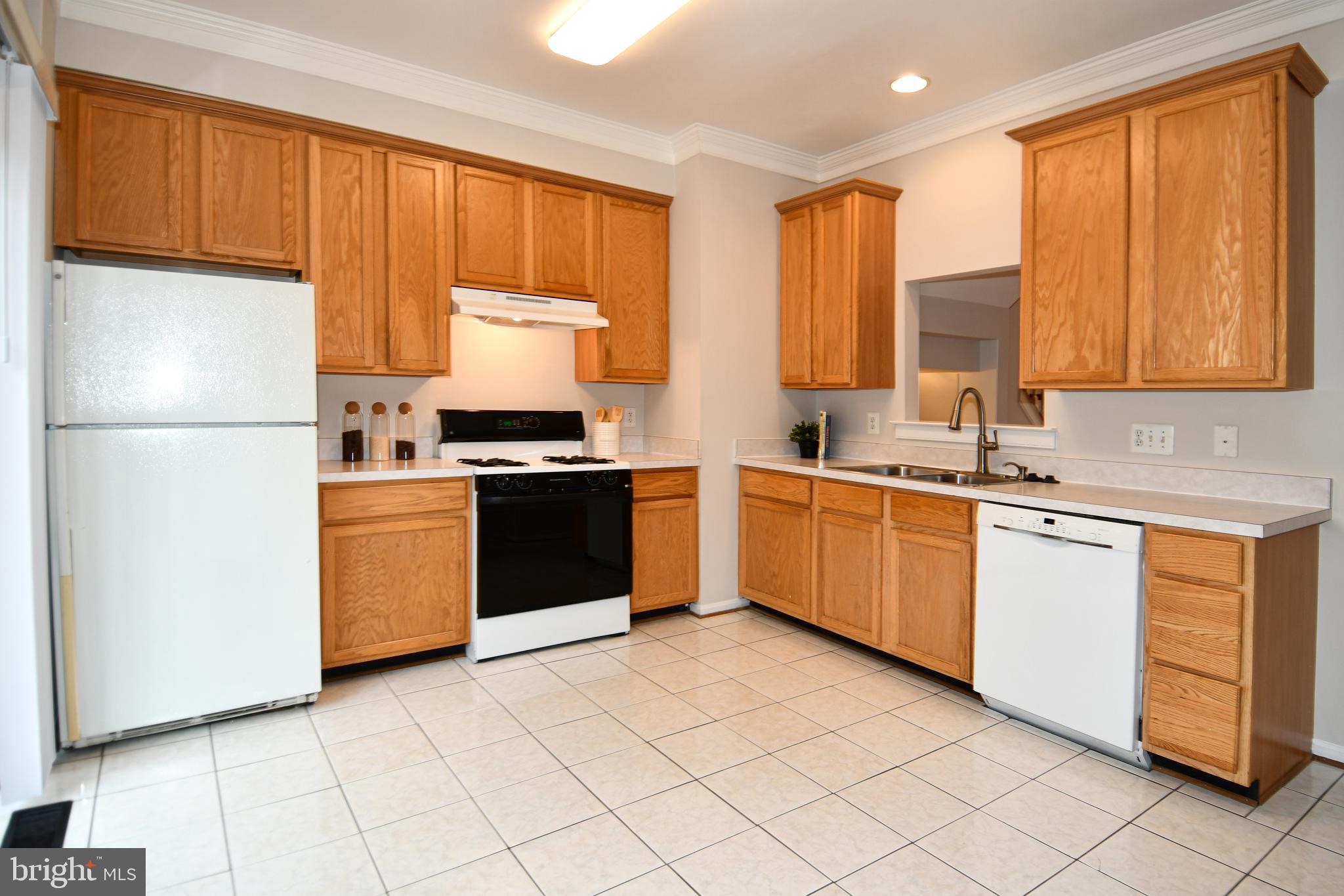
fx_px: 672
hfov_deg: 90.0
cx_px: 672
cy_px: 448
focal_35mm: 18
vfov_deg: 67.4
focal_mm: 12
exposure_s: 1/80
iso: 200
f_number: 4.5
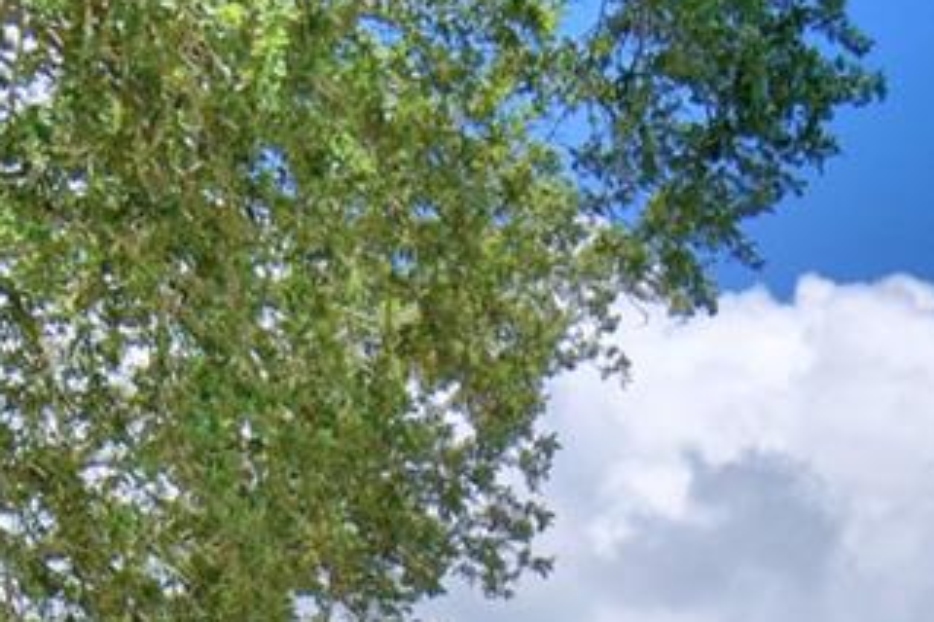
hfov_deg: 13.7
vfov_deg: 8.4
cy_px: 1445
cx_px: 438
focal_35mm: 150
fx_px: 3889
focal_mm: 20
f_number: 5.6
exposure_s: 1/800
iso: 100
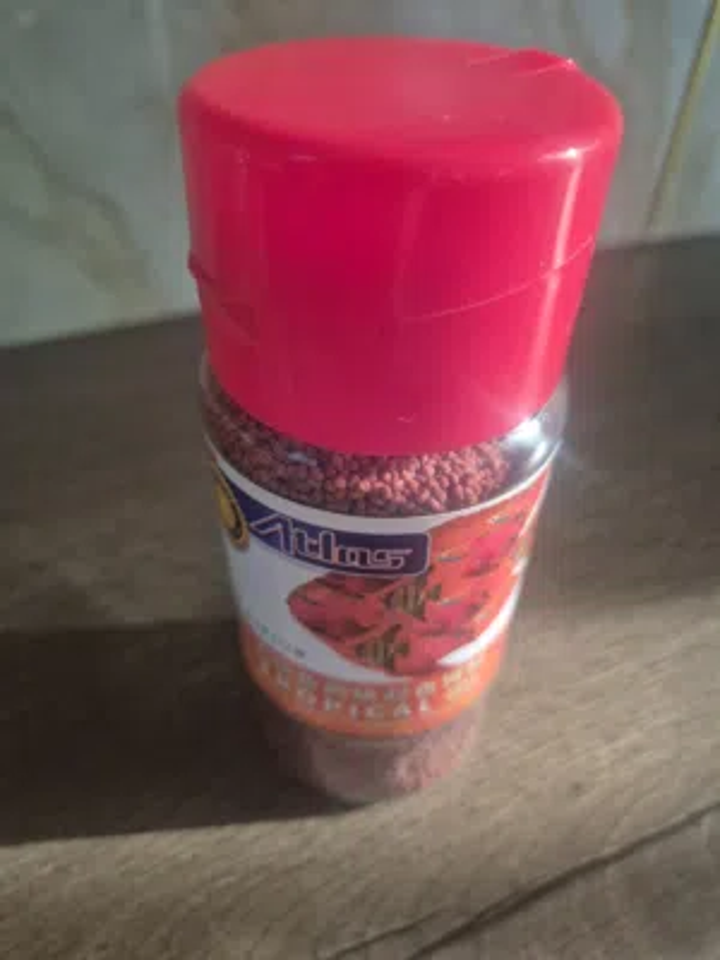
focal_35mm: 23
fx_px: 638
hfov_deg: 58.9
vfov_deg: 73.9
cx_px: 360
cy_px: 480
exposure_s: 1/100
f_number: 1.8
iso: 800
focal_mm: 5.4
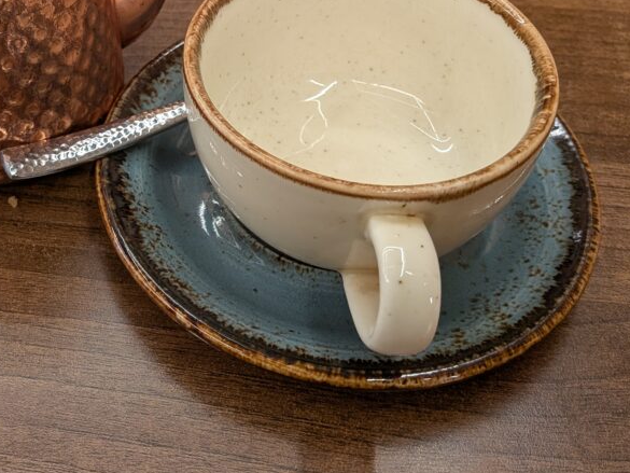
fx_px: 765
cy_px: 83
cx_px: 158
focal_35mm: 42
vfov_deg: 33.2
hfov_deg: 43.4
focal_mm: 4.53
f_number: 1.7
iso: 184
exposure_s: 1/100
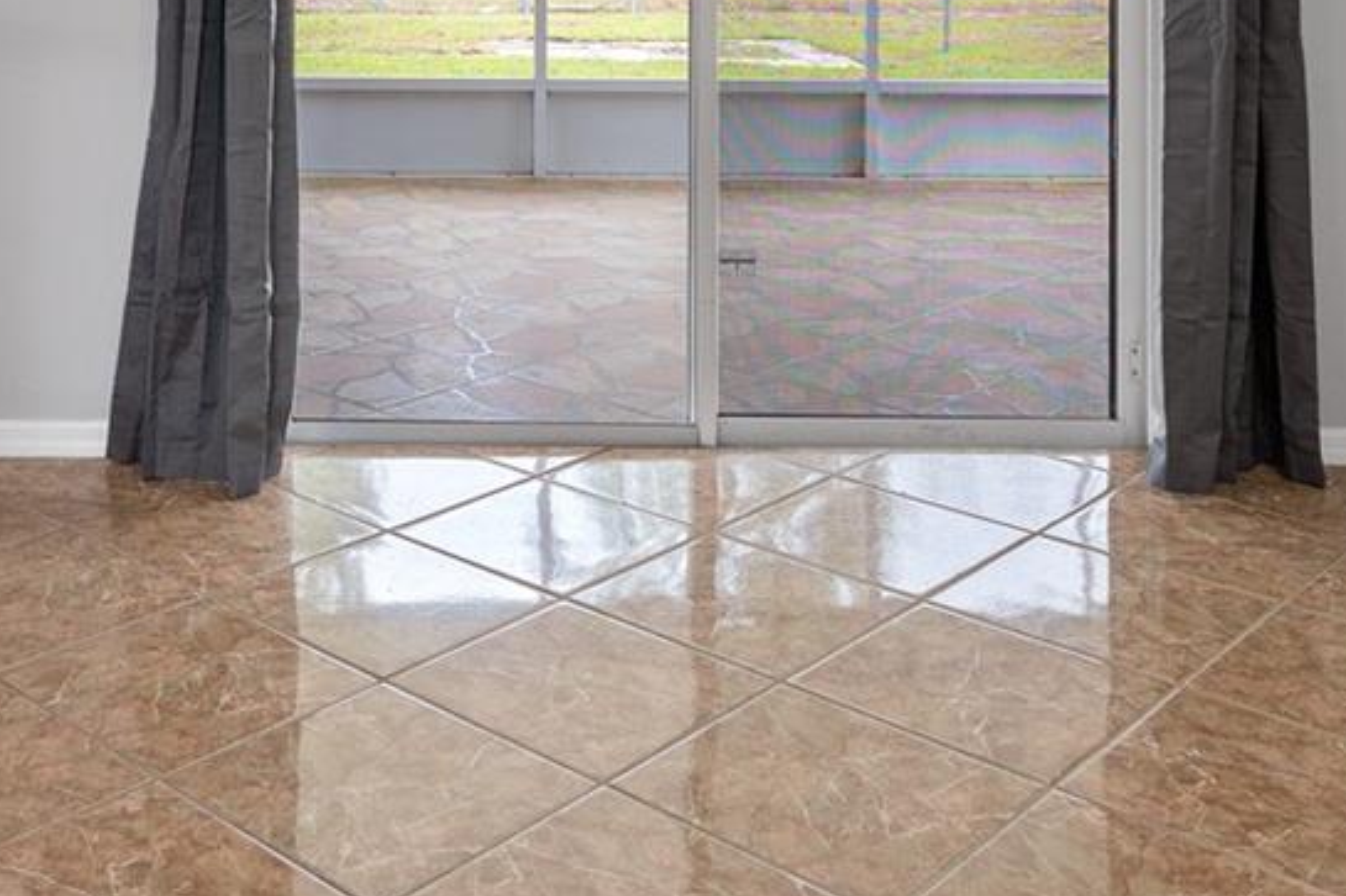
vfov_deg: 25.9
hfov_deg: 40.9
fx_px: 1757
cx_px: 356
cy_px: -146
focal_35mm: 47
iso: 200
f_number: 8
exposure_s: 1/25
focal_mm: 16
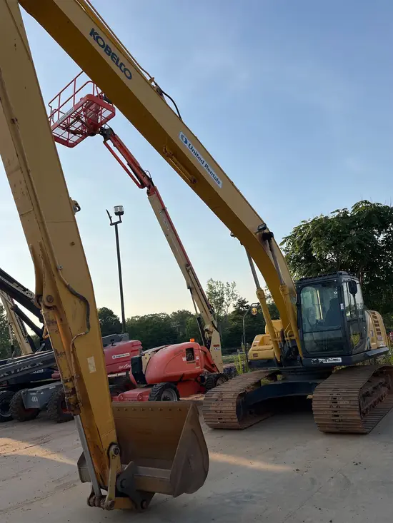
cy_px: 262
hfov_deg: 53.1
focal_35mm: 26
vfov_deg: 67.3
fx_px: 393
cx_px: 196
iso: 50
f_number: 1.6
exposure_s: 1/2967
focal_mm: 5.1
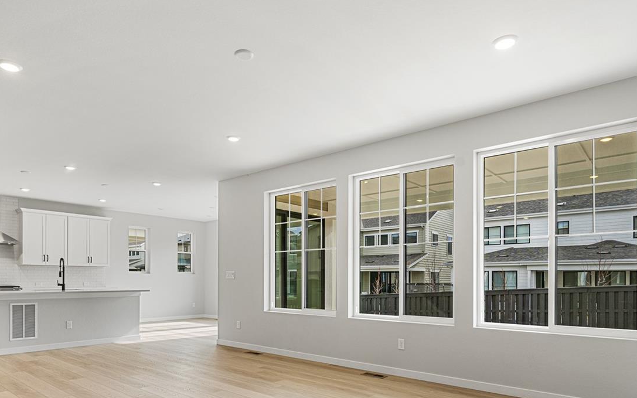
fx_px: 417
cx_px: 298
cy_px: 280
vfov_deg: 49.7
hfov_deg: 74.7
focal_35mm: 24
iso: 100
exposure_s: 1/10
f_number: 8
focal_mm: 16
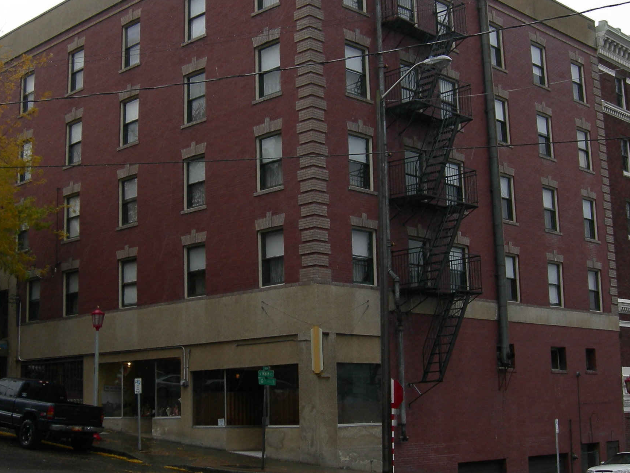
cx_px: 302
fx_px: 983
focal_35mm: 54
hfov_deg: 35.5
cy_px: 216
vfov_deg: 27.0
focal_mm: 7.5
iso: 64
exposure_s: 1/109
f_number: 3.8
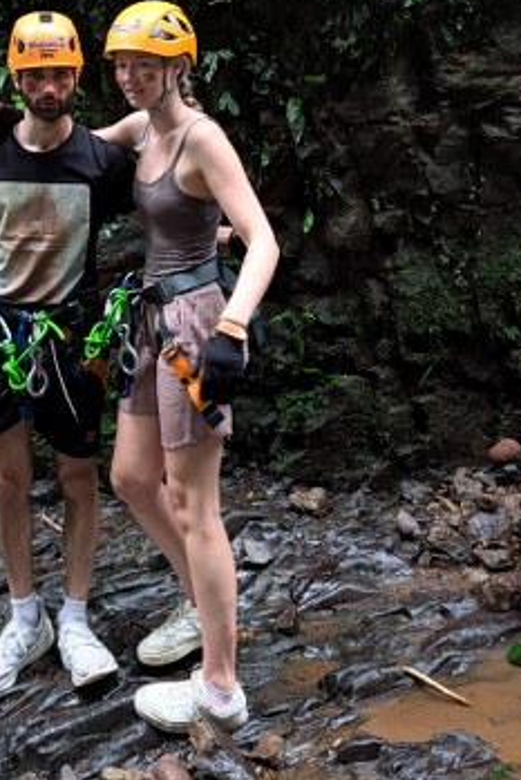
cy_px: 136
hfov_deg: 30.0
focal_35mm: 43
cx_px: 58
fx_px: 932
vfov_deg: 43.0
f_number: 1.68
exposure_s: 1/96.9
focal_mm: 6.9
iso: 1191
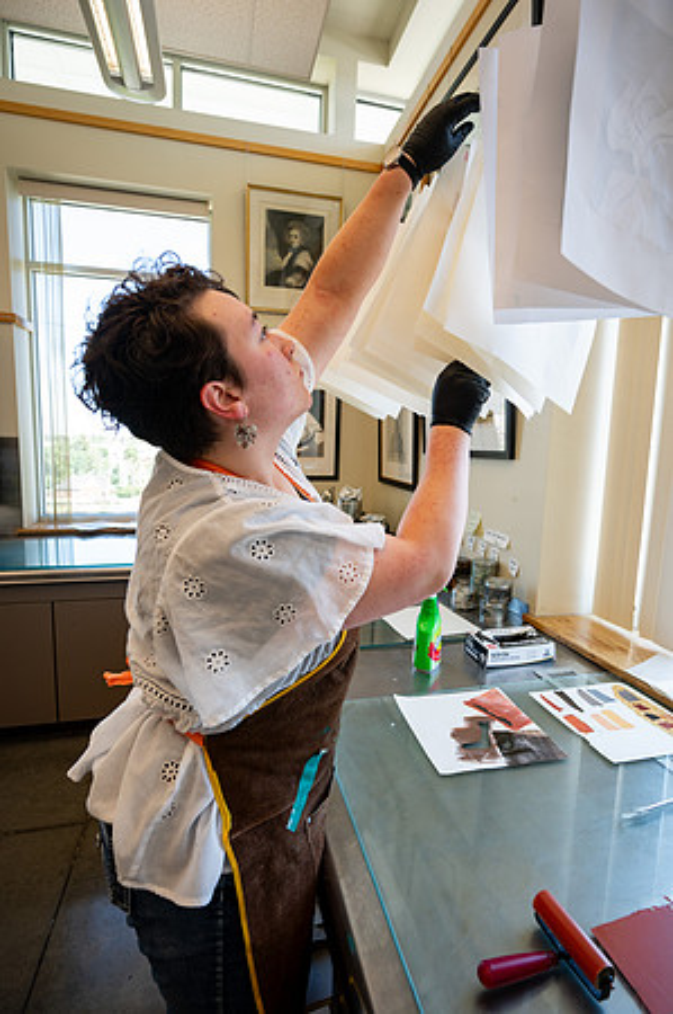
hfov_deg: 67.3
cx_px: 336
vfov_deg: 90.1
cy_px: 507
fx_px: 506
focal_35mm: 18
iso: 500
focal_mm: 18
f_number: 4
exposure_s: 1/250
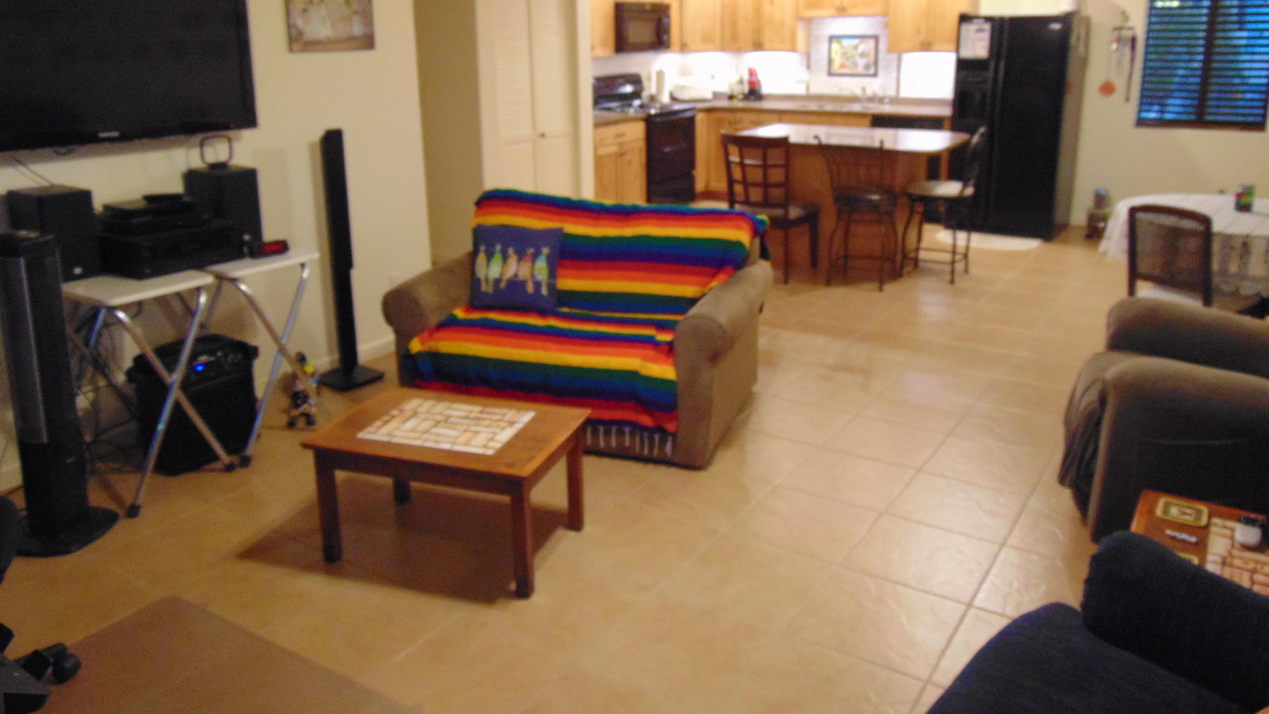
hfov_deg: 67.9
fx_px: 942
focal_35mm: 28
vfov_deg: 41.2
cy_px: 268
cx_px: 646
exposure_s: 1/20
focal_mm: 4.5
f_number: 3
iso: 400
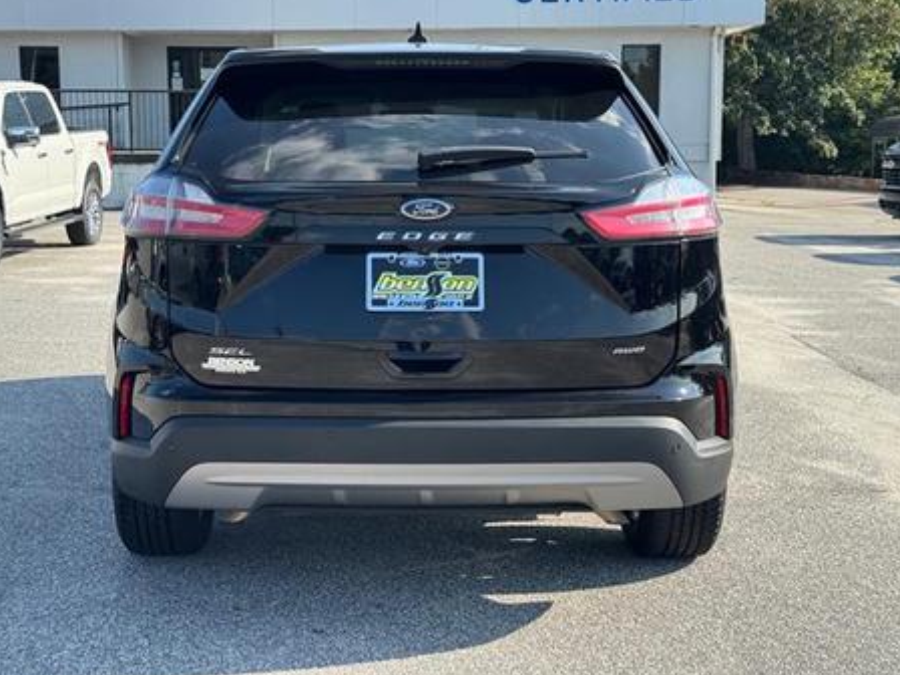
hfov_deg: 35.5
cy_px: 301
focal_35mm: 54
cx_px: 400
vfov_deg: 27.0
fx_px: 1404
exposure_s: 1/1597
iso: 64
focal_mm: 6.76
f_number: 1.78
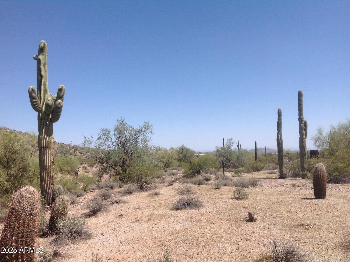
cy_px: 131
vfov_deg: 40.6
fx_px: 353
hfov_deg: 52.7
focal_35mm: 35
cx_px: 175
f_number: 2.4
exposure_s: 1/2326
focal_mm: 4.28
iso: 50
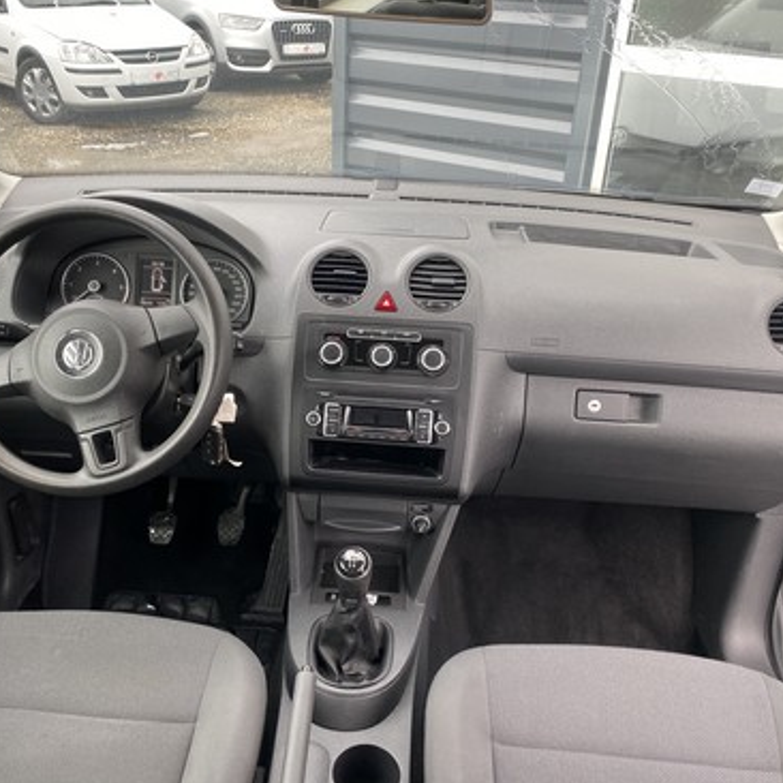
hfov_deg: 51.0
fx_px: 819
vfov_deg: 51.1
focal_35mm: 32
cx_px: 347
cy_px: 388
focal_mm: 4.25
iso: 100
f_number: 1.8
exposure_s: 1/121
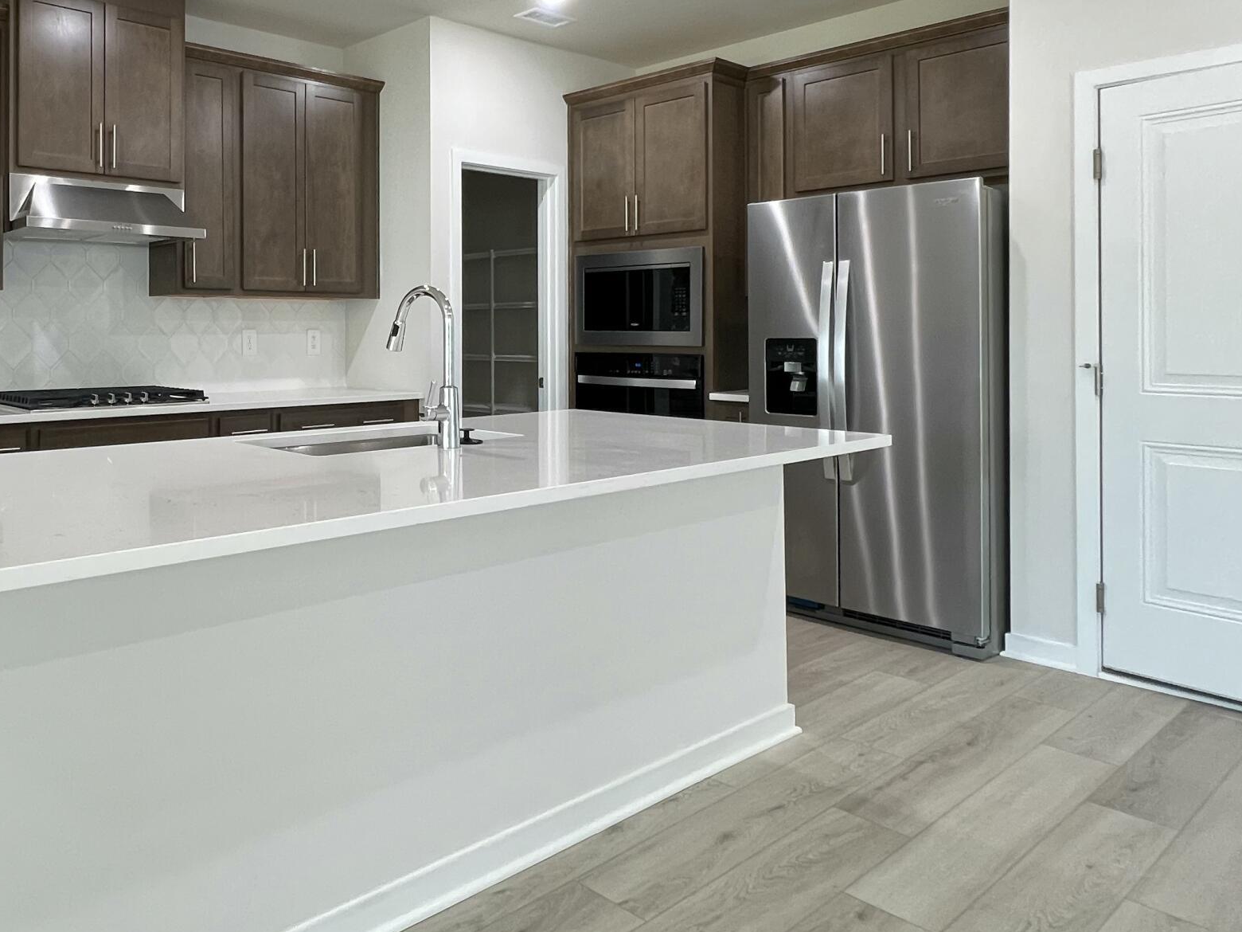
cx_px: 346
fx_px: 897
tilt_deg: -0.3
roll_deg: +0.5
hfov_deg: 66.1
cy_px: 335
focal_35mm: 25
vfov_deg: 54.1
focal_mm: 1.57
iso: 200
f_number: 1.8
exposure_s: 1/60
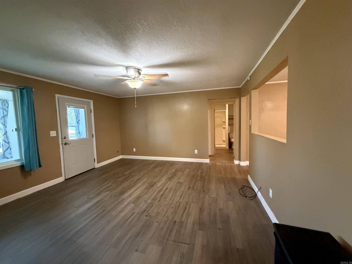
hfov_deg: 102.1
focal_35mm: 14
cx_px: 176
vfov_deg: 85.7
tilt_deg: -3.7
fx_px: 142
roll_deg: +1.4
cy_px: 132
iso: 1250
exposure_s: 1/60
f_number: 2.2
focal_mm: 2.22
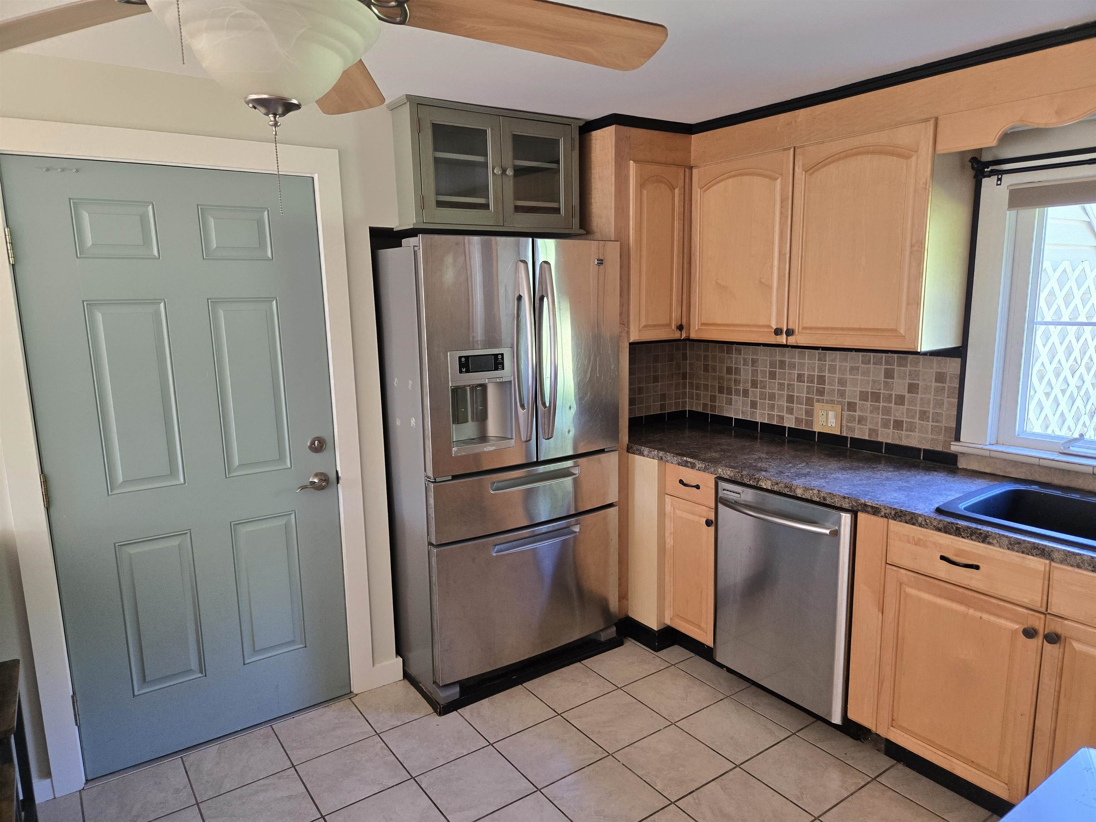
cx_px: 548
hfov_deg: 73.9
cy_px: 411
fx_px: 728
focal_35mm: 23
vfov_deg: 58.9
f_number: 1.8
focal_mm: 5.4
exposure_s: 1/120
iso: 250
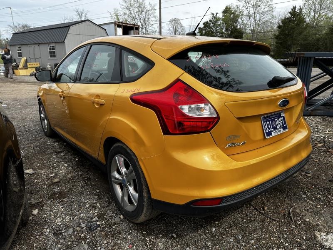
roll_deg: -0.9
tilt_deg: -16.3
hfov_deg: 71.6
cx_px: 166
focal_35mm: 24
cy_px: 125
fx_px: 231
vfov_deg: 56.8
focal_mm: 6.86
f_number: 1.78
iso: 80
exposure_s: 1/2882
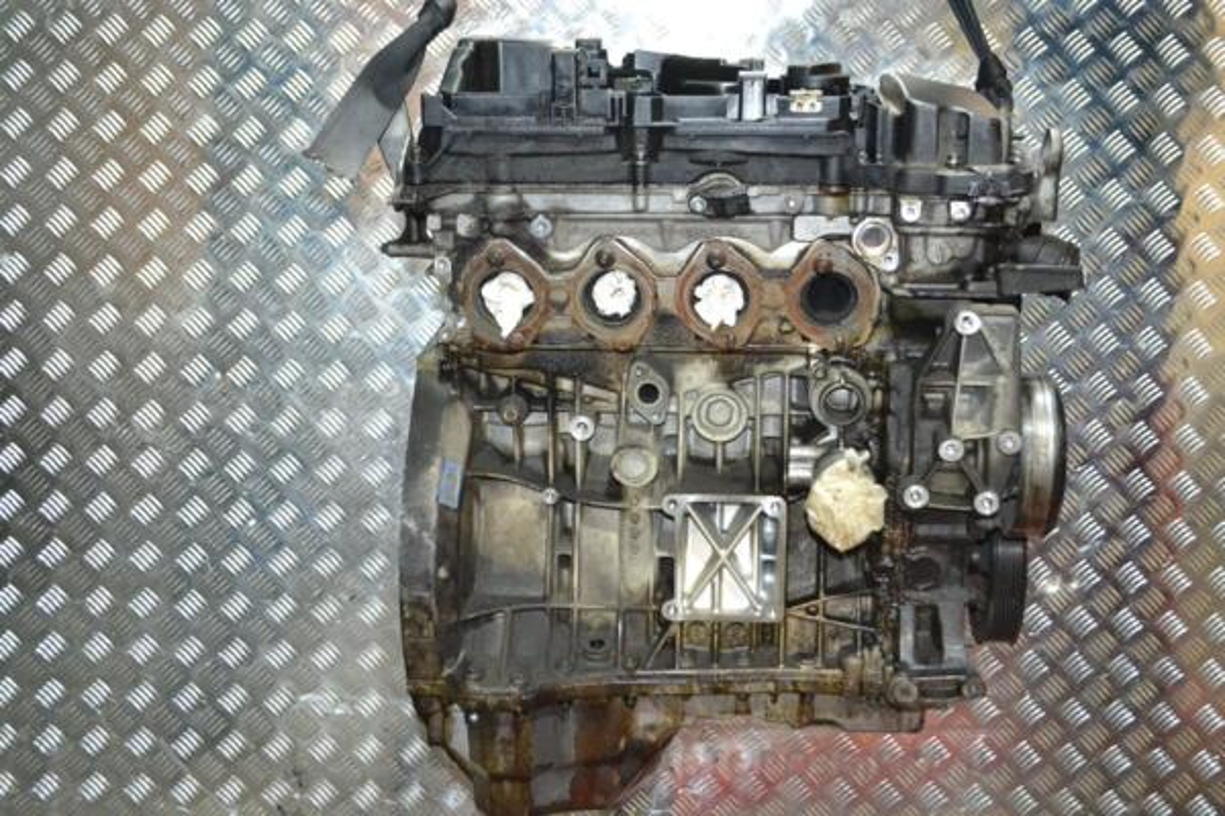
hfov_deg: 43.6
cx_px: 612
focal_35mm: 45
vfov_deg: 29.9
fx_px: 1531
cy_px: 408
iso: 2200
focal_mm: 30
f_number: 4.5
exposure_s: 1/60
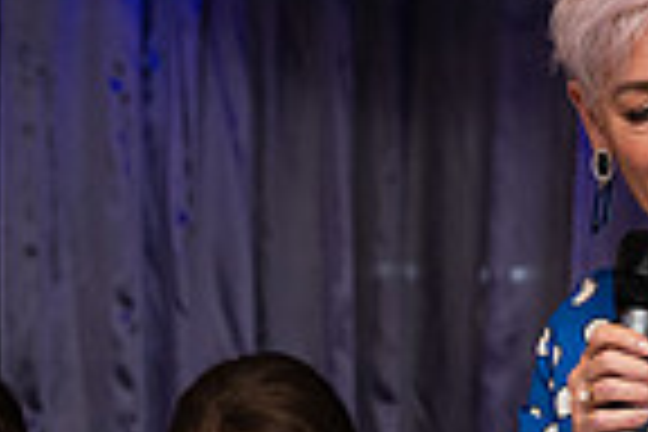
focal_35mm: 194
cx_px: 572
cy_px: 443
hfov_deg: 10.6
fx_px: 3492
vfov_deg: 7.0
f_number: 3.5
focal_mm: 48
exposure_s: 1/160
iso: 640
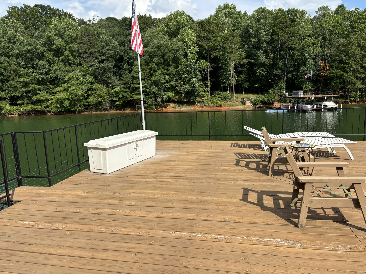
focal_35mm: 26
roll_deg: +2.7
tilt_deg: -5.9
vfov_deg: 53.1
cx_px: 183
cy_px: 137
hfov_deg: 67.3
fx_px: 275
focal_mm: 5.96
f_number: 1.6
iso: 50
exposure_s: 1/2639
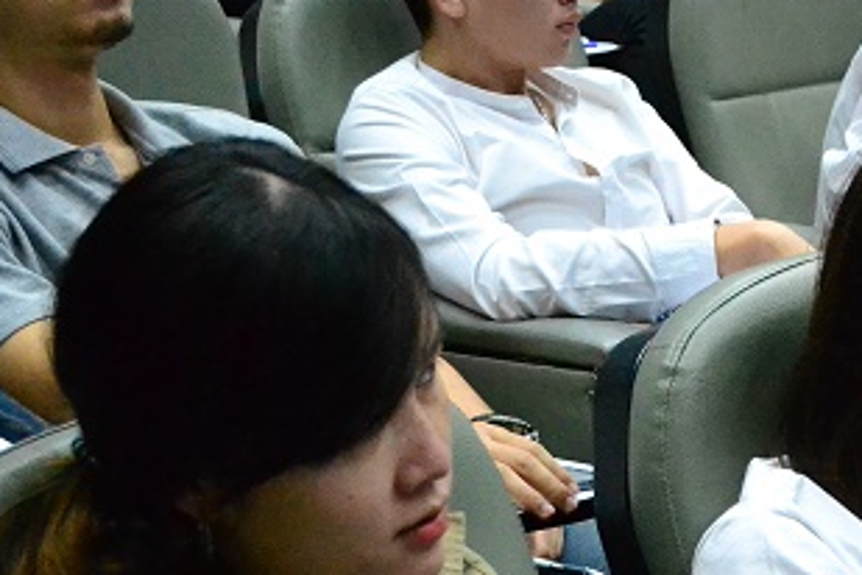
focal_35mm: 101
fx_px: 2418
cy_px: 484
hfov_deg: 19.2
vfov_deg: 13.5
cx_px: 988
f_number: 4.5
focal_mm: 26
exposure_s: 1/80
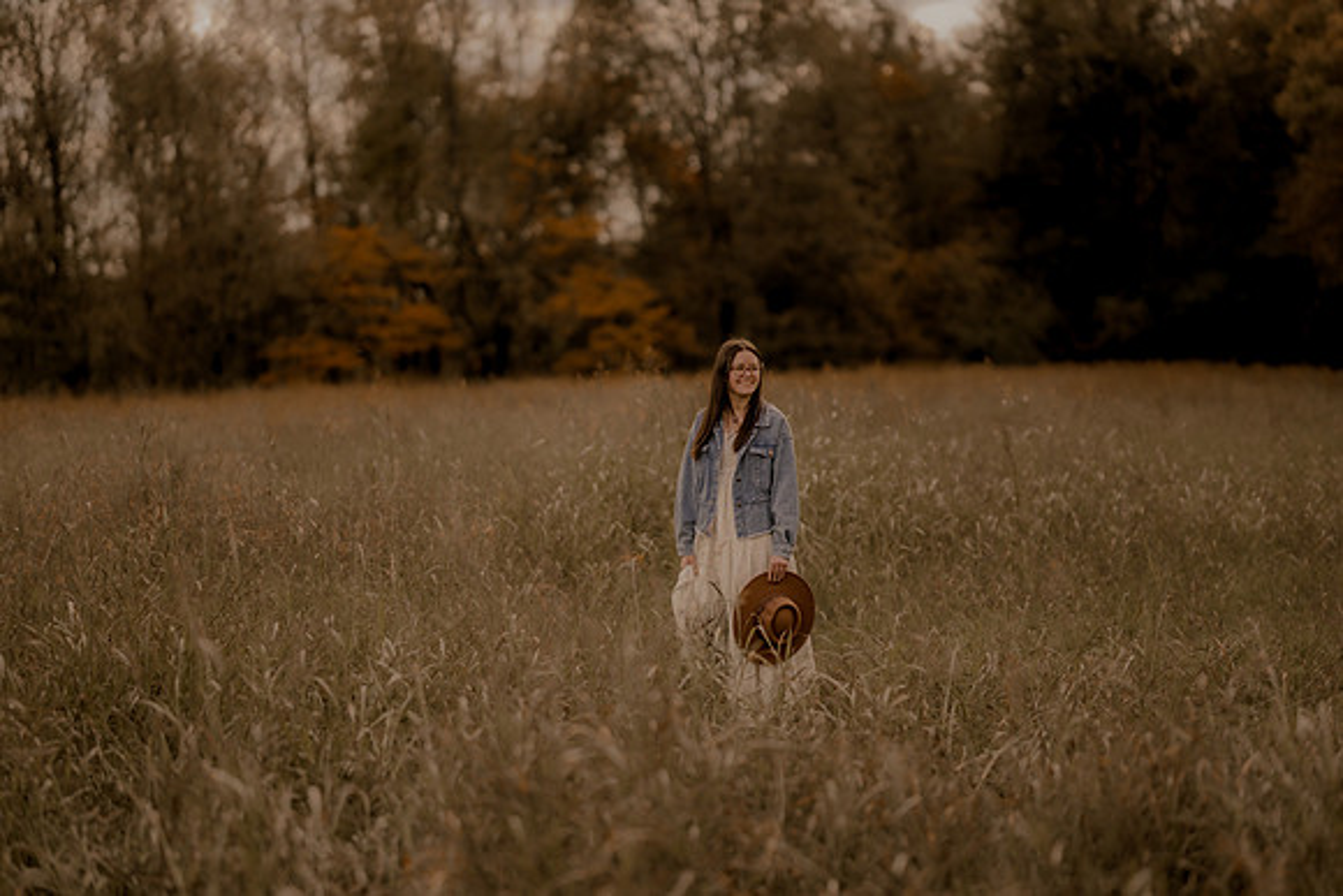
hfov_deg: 23.9
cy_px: 448
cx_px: 672
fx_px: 3172
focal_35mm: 85
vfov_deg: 16.1
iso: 200
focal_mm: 85
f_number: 1.4
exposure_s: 1/3200
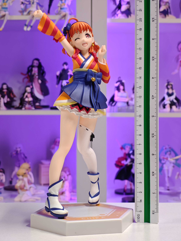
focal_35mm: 80
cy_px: 120
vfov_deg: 24.4
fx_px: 558
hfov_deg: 18.4
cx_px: 90
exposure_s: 1/16.1
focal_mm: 7.48
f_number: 2.4
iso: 400
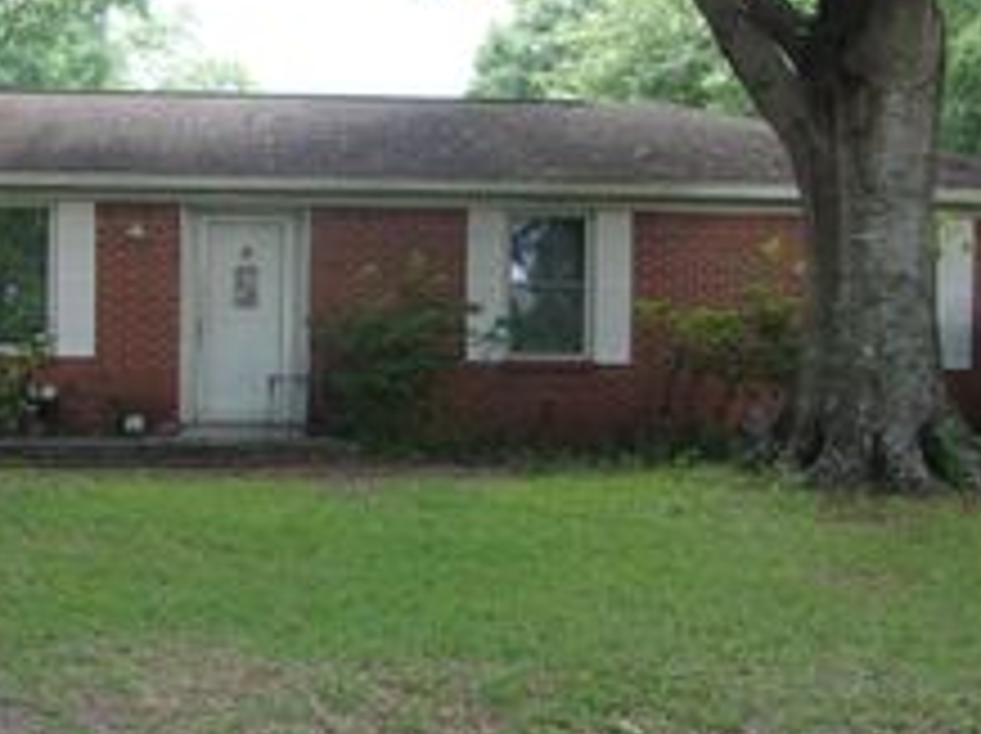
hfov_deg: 31.2
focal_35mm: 62
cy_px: 349
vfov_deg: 23.6
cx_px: 428
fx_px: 1755
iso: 80
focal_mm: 4.9
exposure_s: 1/70
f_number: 3
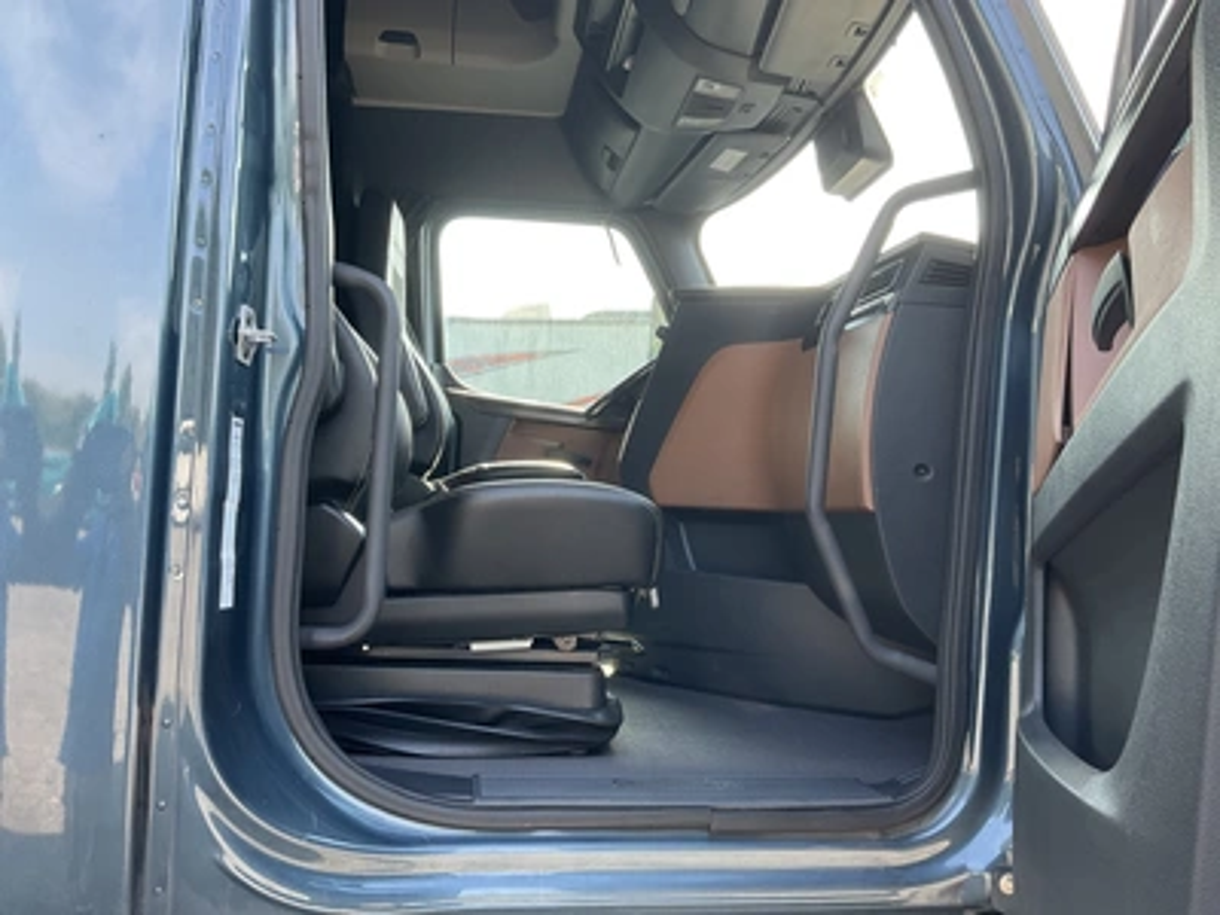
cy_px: 458
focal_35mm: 29
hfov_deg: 61.7
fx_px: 1022
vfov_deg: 48.2
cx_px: 610
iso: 32
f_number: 1.8
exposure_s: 1/122
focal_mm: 3
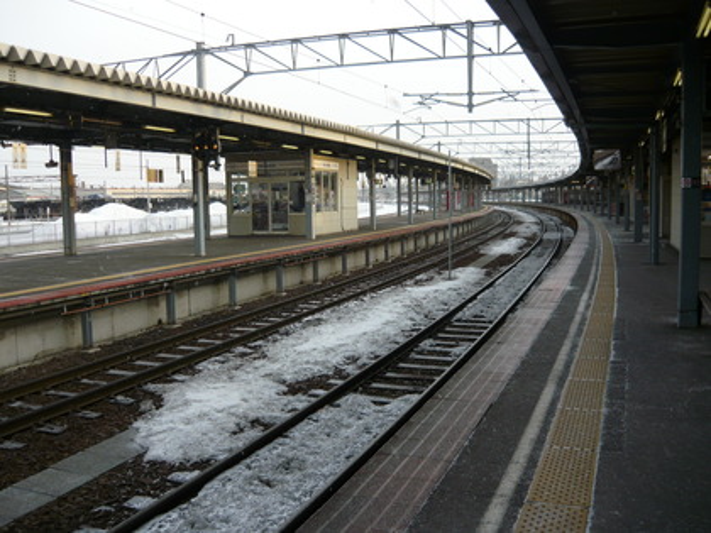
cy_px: 266
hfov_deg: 55.4
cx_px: 356
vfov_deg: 42.9
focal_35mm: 33
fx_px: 678
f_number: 2.8
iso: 100
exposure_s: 1/160
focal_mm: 5.5
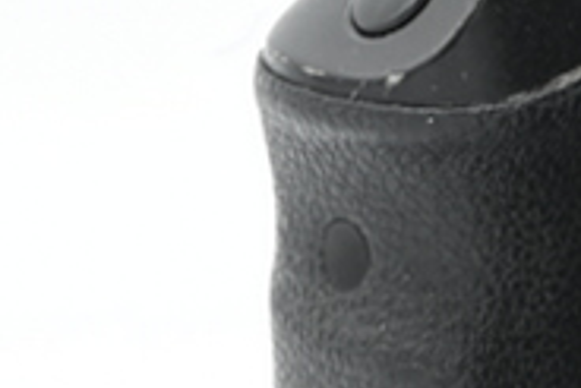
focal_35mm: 366
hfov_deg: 5.5
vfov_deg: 3.8
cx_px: 1187
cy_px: 360
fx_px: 5911
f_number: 16
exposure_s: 1/13
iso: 200
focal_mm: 75
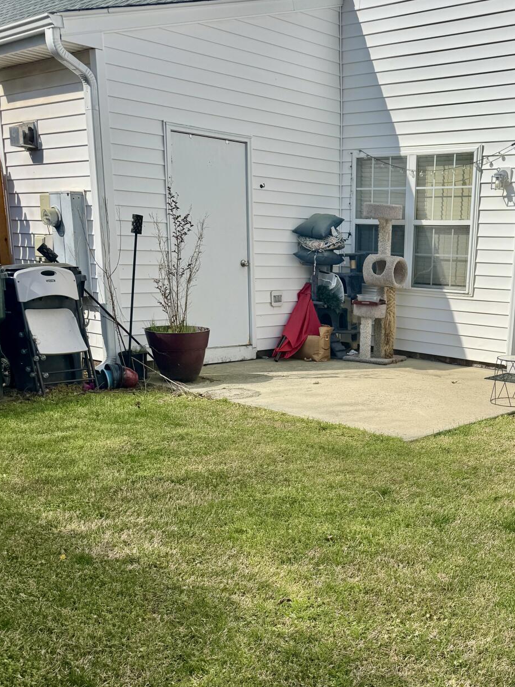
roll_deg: -0.8
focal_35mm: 39
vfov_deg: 47.0
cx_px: 398
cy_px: 468
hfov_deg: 35.8
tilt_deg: -16.2
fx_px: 774
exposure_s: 1/5814
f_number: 1.78
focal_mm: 6.76
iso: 80
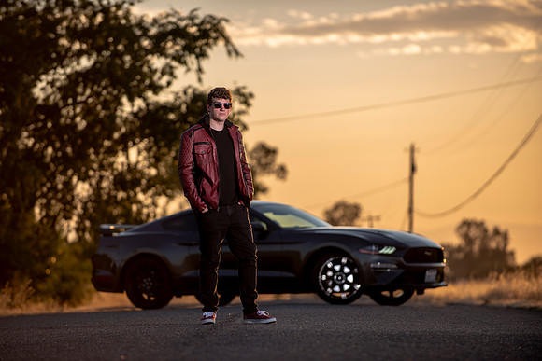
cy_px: 180
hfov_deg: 10.3
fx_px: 3012
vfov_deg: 6.9
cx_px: 271
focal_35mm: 200
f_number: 4
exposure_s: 1/250
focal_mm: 200
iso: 50
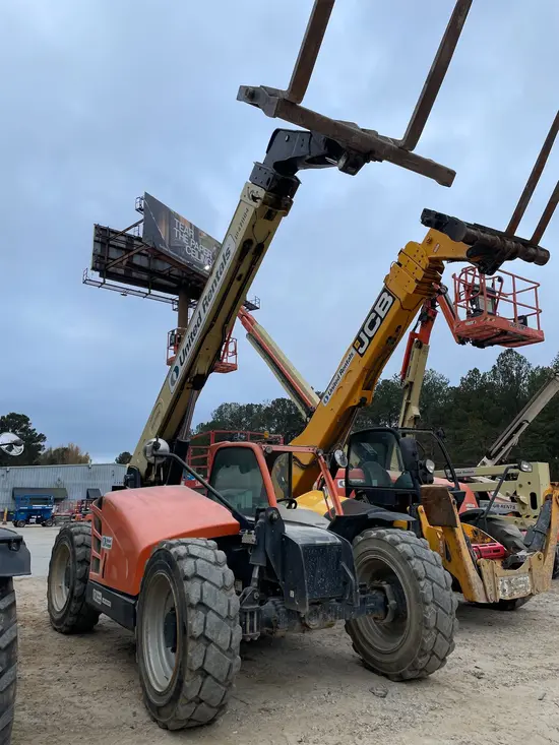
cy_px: 372
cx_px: 280
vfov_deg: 67.3
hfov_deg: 53.1
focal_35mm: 26
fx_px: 560
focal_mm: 4.2
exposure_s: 1/831
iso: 50
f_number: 1.6
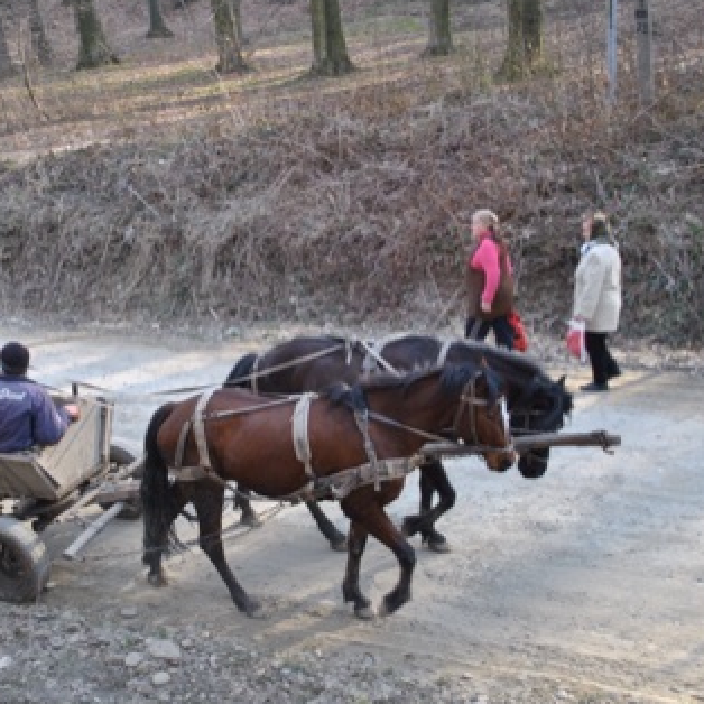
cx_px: 240
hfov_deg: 30.9
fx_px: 1266
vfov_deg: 31.1
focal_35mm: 55
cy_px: 330
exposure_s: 1/160
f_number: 4.2
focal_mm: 26
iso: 200
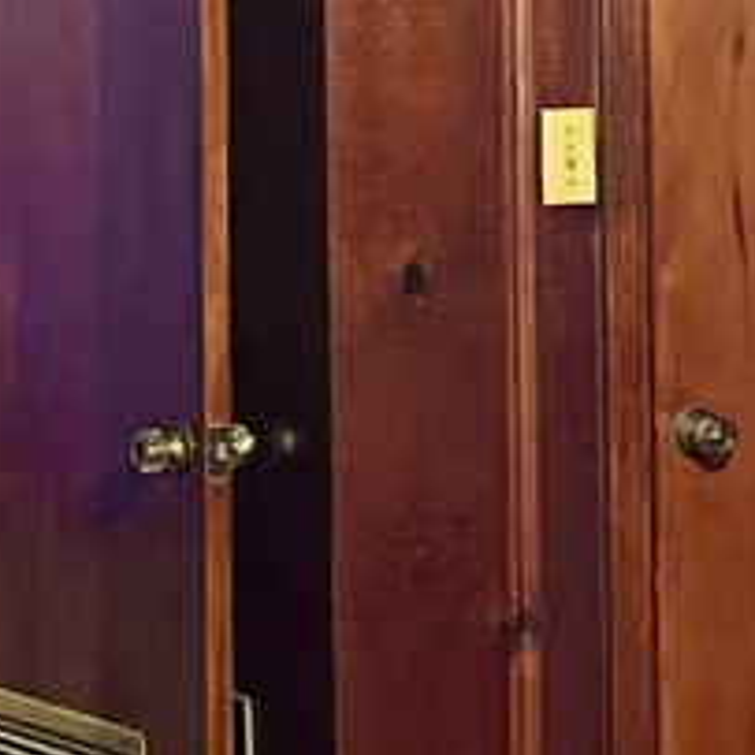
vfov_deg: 10.6
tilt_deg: -1.2
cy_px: -19
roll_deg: +0.5
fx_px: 4022
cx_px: 0
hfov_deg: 10.6
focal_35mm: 163
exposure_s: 1/30
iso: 500
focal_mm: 5.7
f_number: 1.5
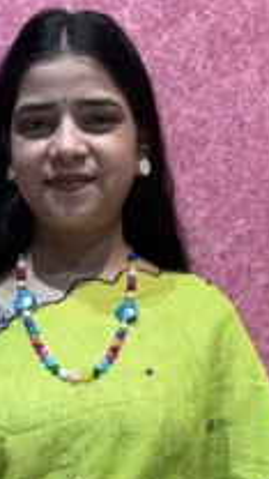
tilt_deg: -3.9
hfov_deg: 9.8
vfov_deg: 15.7
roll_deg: -1.4
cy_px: 775
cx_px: 71
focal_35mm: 123
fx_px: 1560
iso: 64
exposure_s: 1/100
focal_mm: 5.96
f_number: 1.6
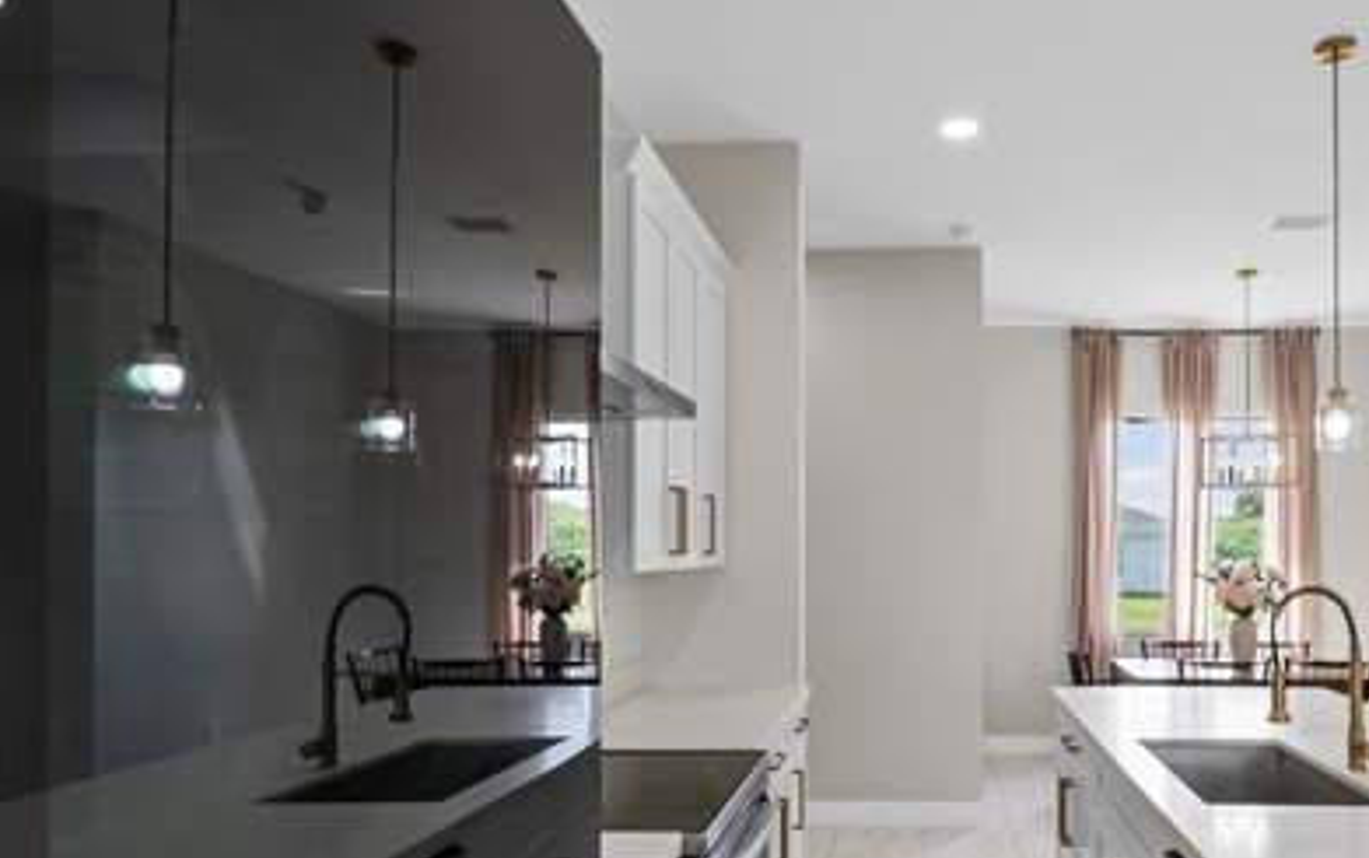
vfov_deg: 48.7
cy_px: 559
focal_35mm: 25
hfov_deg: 70.3
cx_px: 921
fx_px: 933
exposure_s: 1/4
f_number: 9
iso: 200
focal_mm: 12
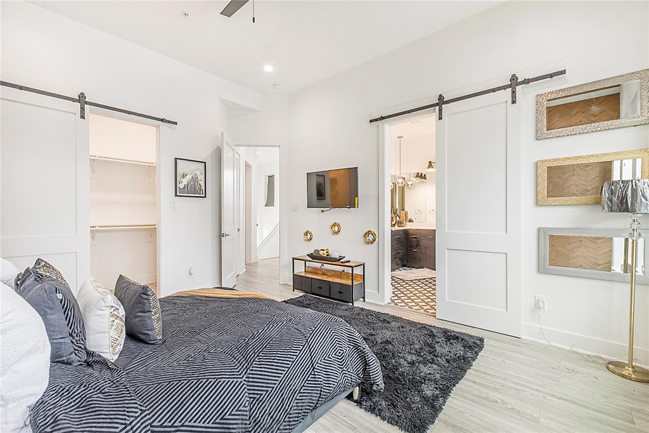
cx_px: 324
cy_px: 216
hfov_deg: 100.4
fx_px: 270
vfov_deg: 77.3
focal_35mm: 15
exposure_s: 1/100
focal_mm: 10
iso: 100
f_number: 7.1
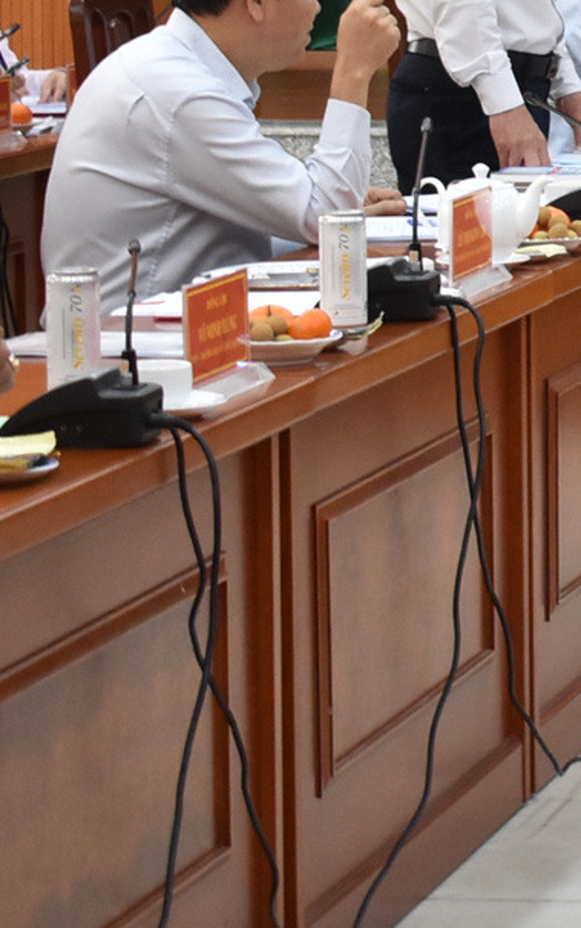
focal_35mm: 177
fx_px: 4474
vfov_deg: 11.7
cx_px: 1487
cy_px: -10
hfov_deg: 6.9
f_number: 4.5
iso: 1100
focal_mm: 35
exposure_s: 1/60
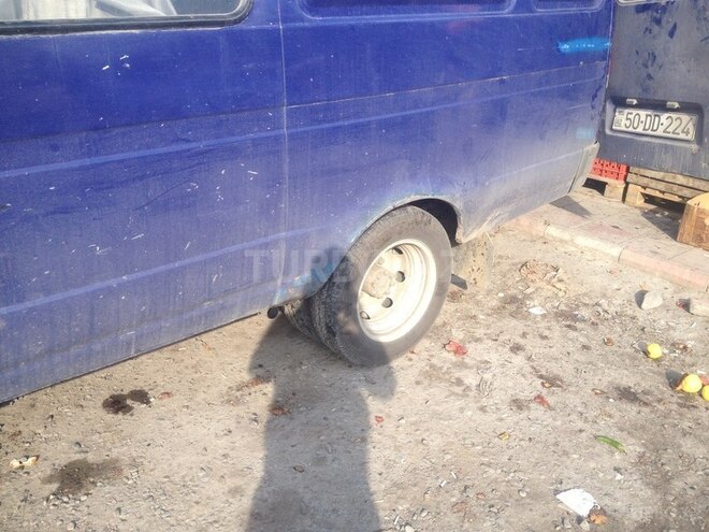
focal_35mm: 35
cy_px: 266
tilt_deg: -28.3
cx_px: 354
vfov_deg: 40.7
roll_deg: -1.2
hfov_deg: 52.6
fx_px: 717
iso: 50
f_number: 2.4
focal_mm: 4.28
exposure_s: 1/460
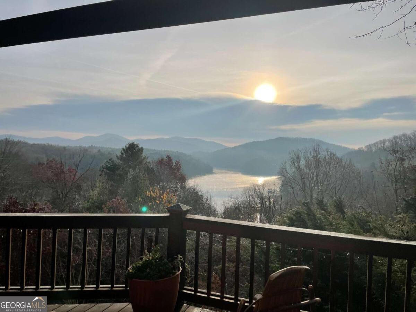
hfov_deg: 67.3
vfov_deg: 53.1
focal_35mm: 26
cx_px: 208
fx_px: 312
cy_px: 156
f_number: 1.6
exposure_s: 1/7813
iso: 32
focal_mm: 4.2
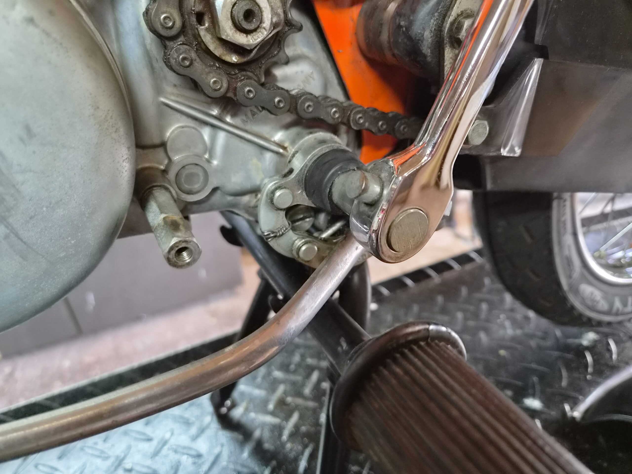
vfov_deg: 58.9
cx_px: 316
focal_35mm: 23
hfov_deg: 73.9
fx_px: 420
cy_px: 237
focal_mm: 5.4
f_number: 1.8
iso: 1250
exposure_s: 1/100
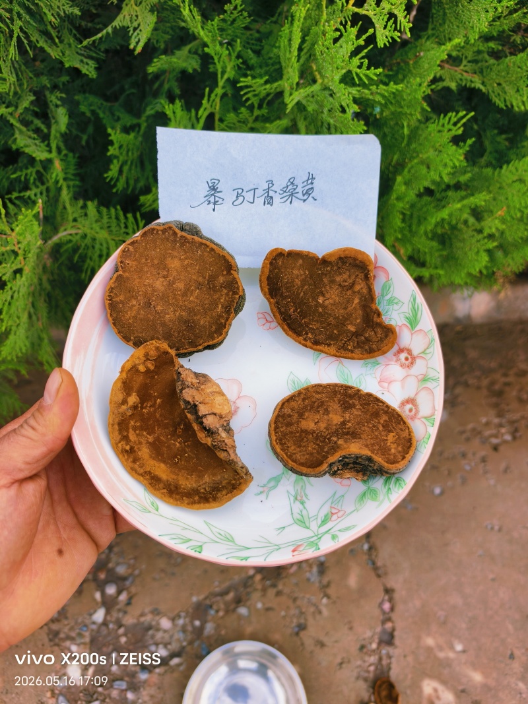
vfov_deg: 73.9
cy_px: 352
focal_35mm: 23
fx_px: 468
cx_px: 264
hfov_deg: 58.9
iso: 72
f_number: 1.57
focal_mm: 5.6
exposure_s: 1/567
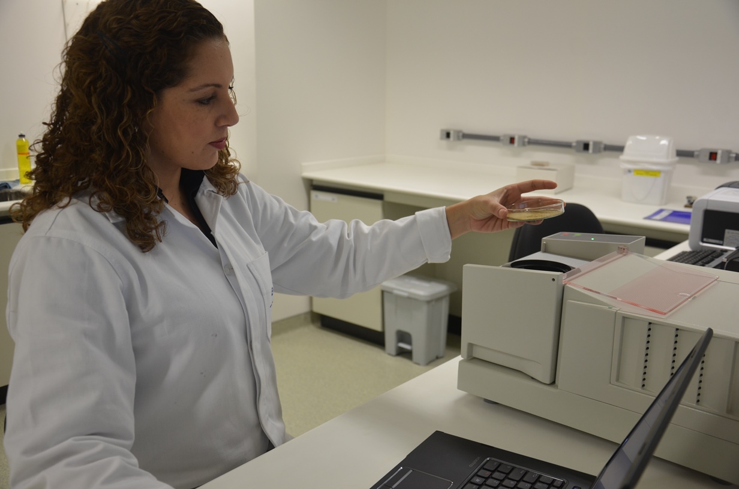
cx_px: 370
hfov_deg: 53.2
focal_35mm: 36
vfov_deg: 36.7
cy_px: 244
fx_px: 737
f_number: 4
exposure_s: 1/60
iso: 400
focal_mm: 24
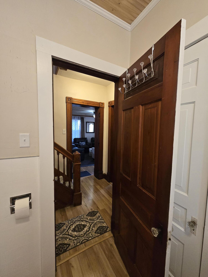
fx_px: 104
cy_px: 138
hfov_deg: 89.9
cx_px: 104
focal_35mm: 13
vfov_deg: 106.2
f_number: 2.2
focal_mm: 2.2
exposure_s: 1/60
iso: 500
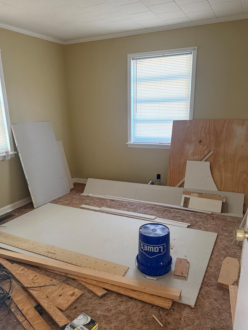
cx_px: 119
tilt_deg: -12.1
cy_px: 182
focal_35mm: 27
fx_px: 258
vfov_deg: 65.2
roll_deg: +1.5
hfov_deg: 51.3
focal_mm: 6.76
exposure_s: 1/60
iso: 800
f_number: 1.78
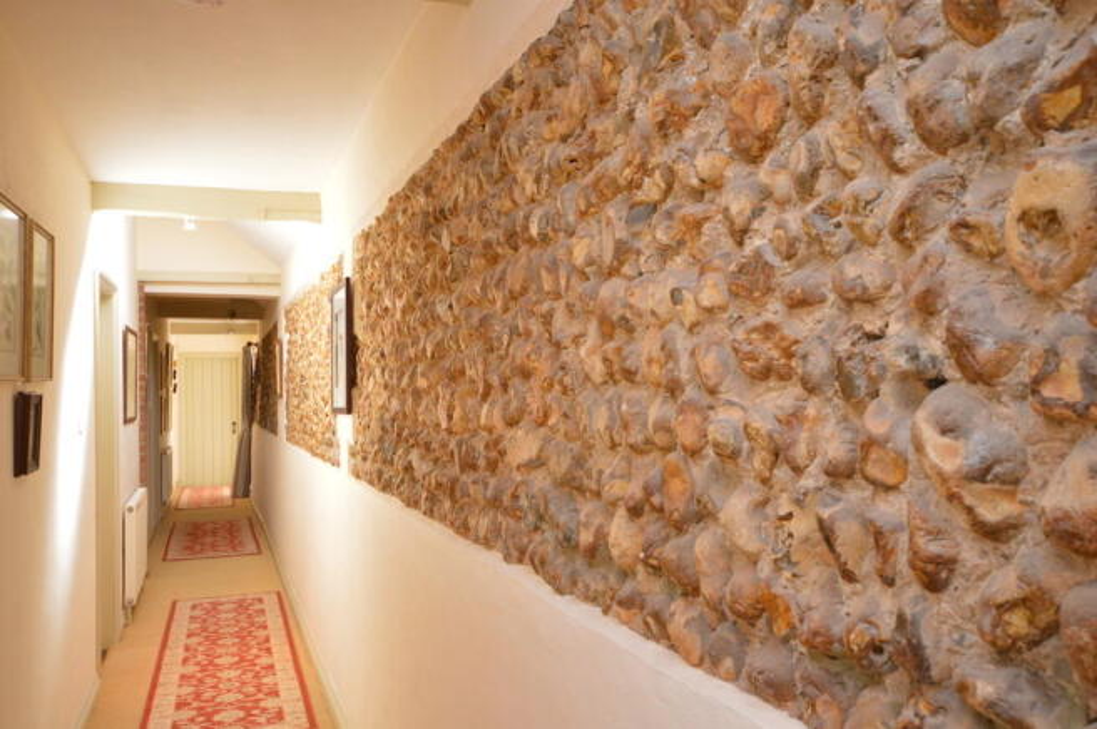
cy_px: 364
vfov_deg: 43.5
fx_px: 913
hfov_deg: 62.0
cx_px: 548
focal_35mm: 30
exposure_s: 1/60
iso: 1100
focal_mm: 20
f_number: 5.6
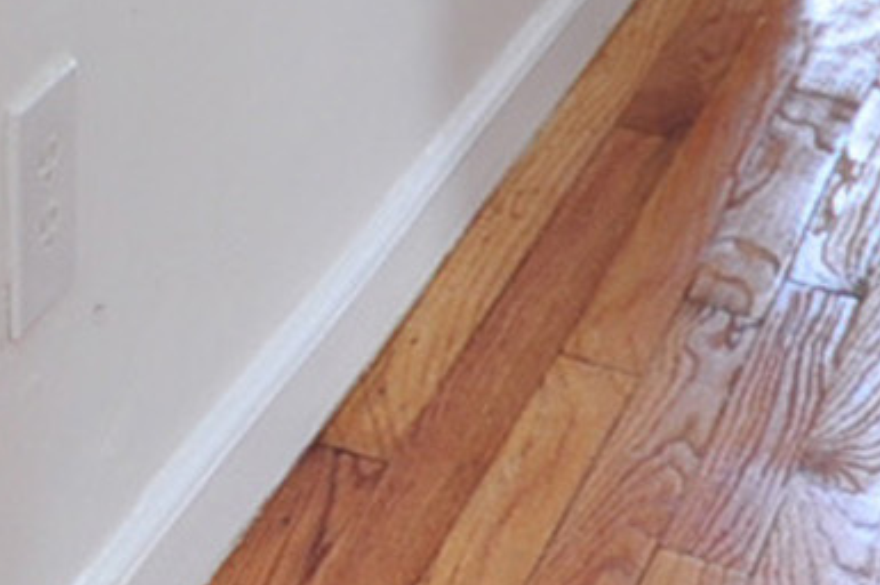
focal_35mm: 113
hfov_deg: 15.8
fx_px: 2760
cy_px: -1154
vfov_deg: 9.5
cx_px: -645
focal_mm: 10
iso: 250
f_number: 4
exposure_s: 1/60
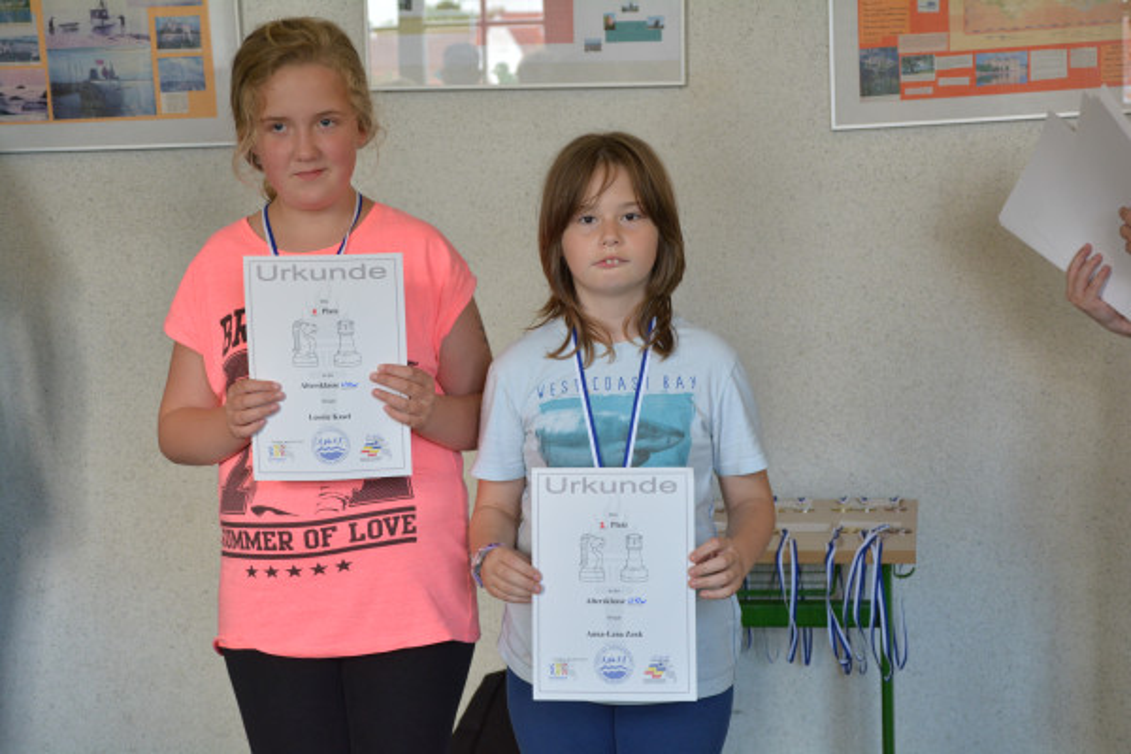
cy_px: 377
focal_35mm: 78
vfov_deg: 17.5
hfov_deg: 26.0
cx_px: 566
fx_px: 2450
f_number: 5
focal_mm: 52
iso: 800
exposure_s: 1/60
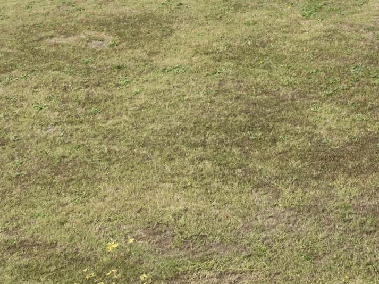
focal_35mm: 101
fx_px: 1105
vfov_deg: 12.9
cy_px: -264
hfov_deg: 17.3
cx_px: 587
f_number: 2.8
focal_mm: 12.29
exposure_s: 1/2000
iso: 120
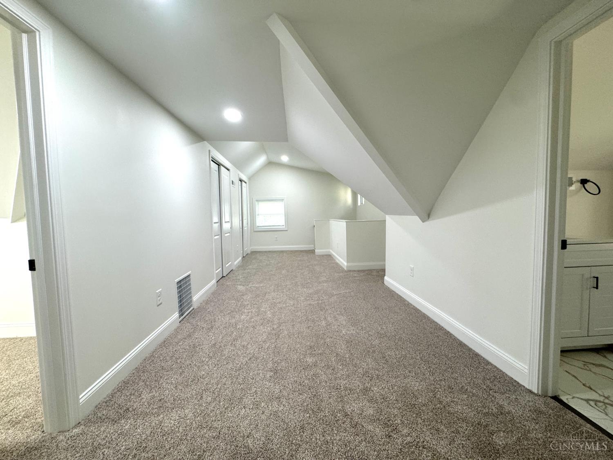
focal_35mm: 14
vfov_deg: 85.7
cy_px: 230
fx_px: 248
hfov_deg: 102.1
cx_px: 306
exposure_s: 1/60
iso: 160
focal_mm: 2.22
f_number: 2.2
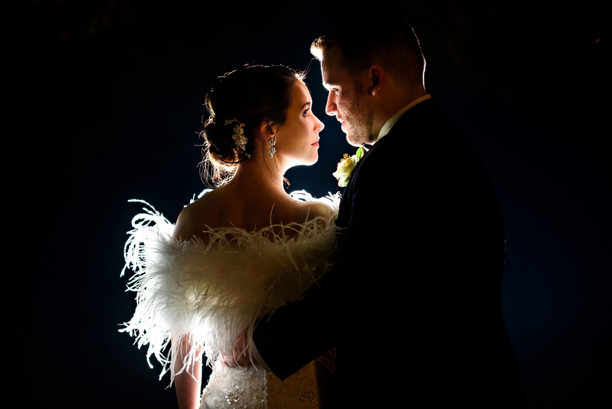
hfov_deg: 23.9
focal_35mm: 85
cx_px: 306
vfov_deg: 16.1
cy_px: 204
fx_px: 1446
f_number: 2.8
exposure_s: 1/200
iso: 1600
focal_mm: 85
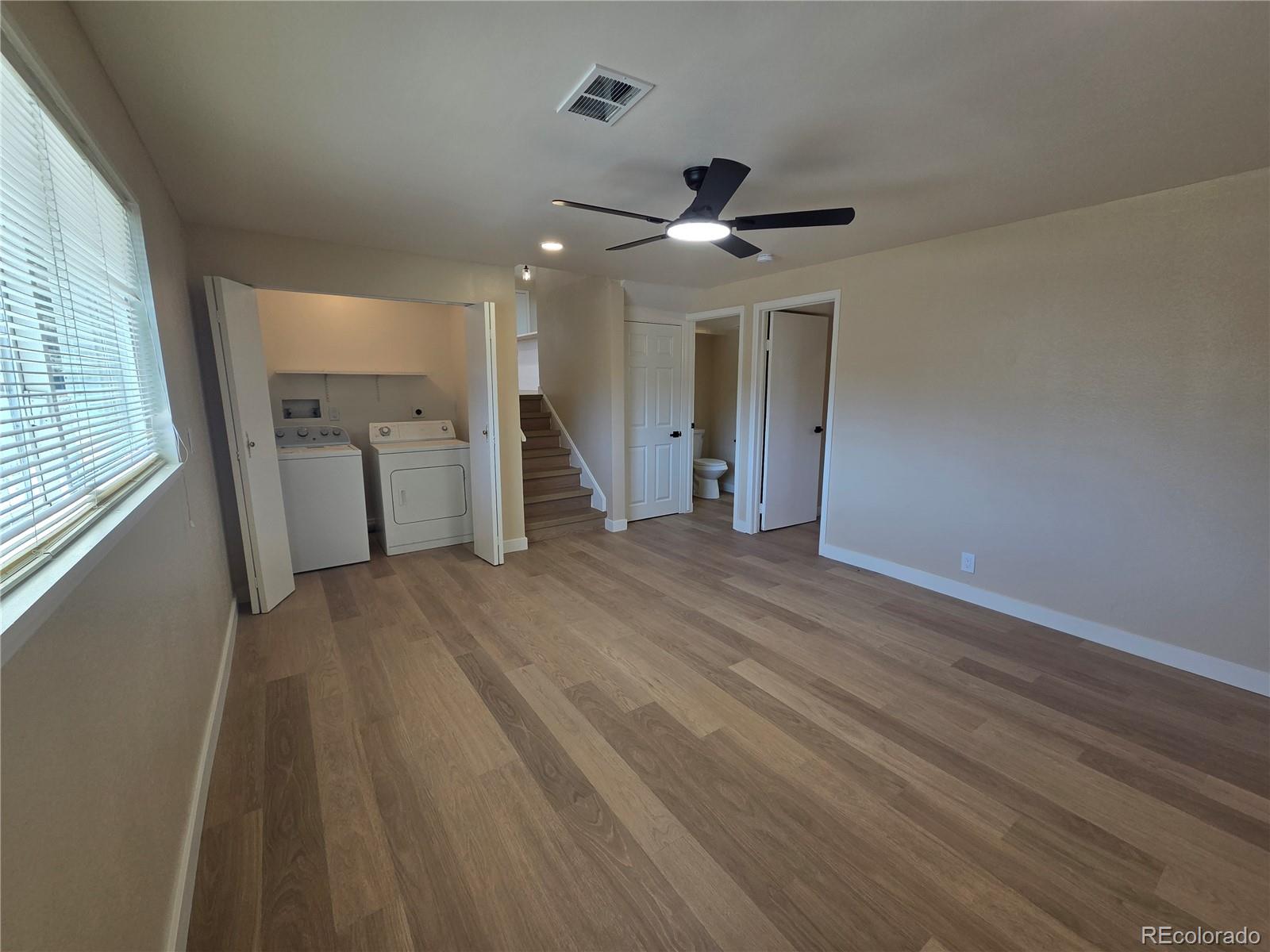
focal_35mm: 13
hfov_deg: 106.2
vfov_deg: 89.9
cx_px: 635
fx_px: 477
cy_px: 476
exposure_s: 1/120
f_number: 2.2
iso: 80
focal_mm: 2.2
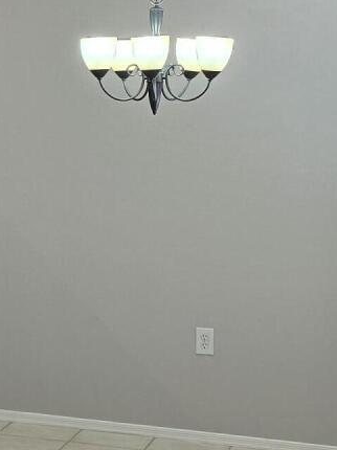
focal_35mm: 107
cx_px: -190
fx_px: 1390
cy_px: 157
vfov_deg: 18.3
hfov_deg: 13.0
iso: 64
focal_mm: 6.3
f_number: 1.7
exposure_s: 1/120
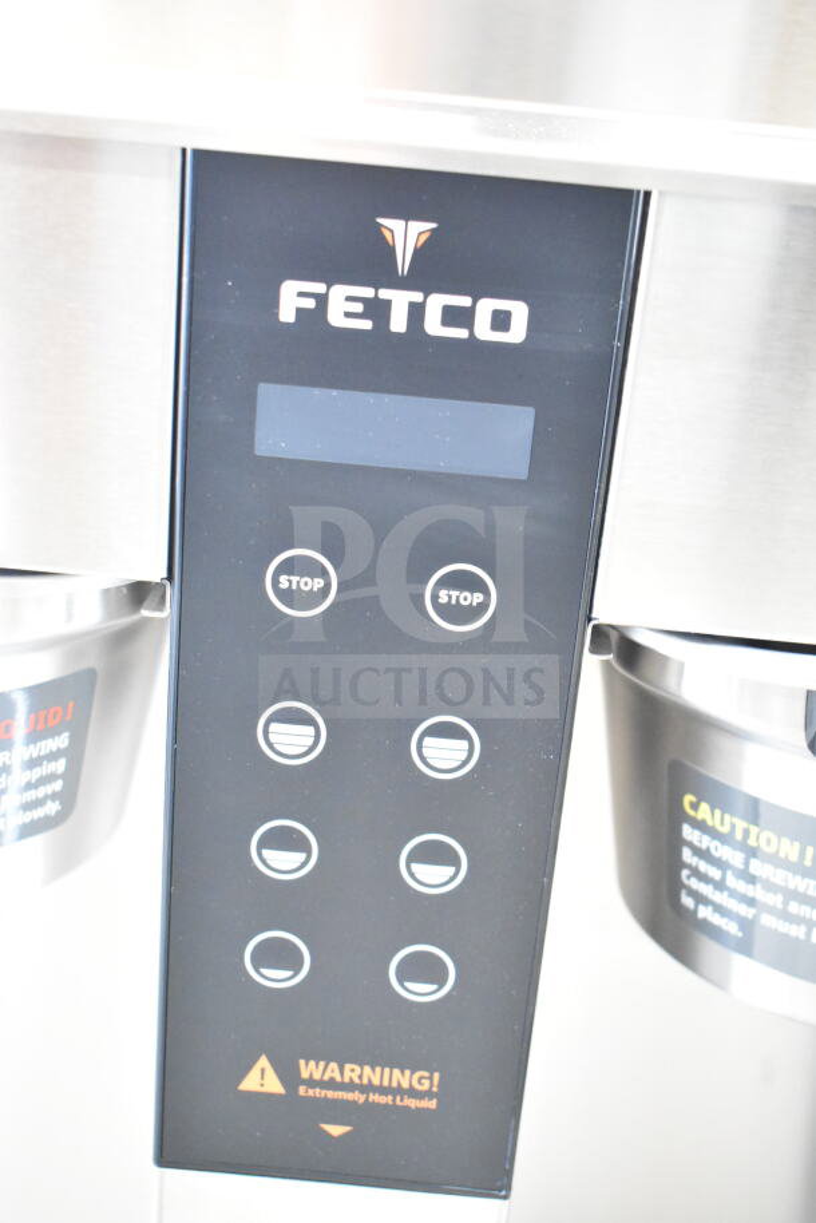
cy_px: 612
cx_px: 408
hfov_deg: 29.0
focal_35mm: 46
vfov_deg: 42.3
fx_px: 1580
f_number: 4.2
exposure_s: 1/50
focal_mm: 31
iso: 10000
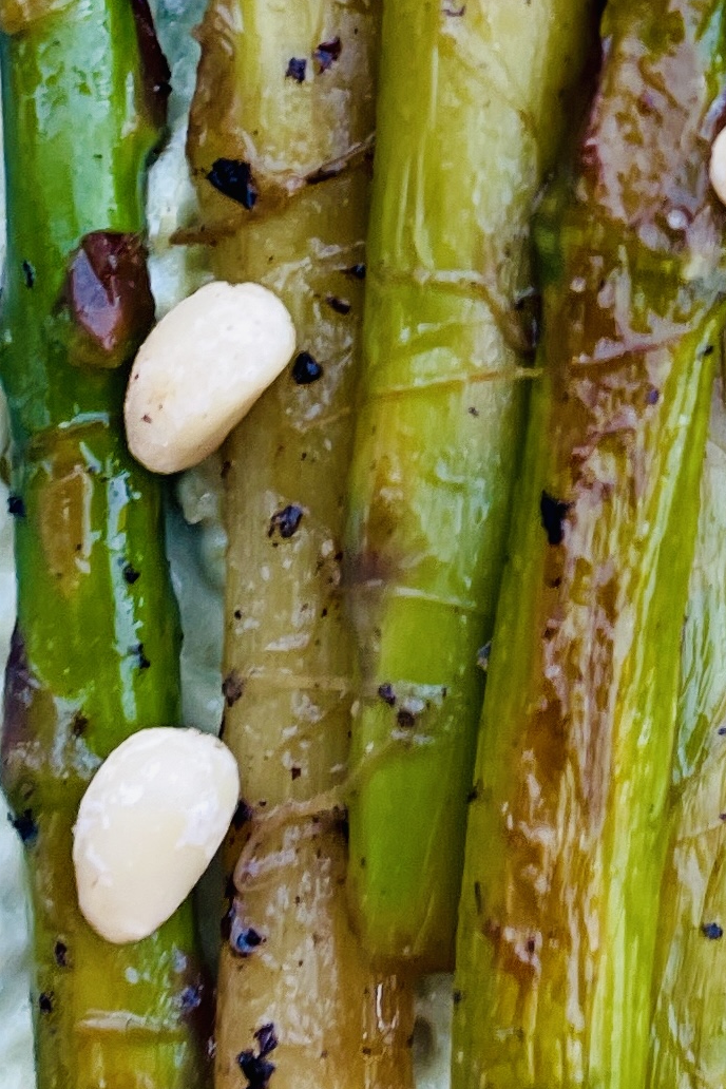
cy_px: 51
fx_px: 2722
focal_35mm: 90
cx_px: 582
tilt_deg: -85.8
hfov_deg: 15.1
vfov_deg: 21.9
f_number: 1.6
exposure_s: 1/121
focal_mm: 4.2
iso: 64
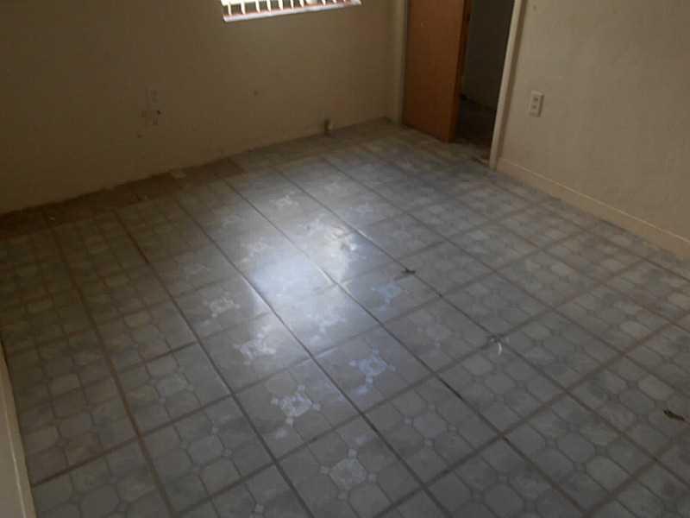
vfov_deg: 53.1
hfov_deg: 67.3
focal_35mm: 26
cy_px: 259
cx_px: 345
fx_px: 518
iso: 160
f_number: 3.2
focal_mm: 4.6
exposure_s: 1/30
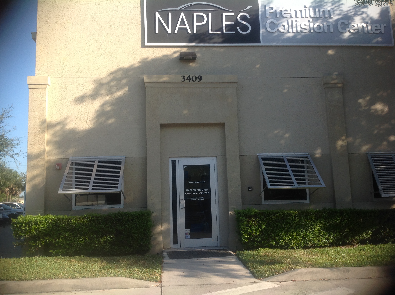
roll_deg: +1.4
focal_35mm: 35
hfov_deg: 52.7
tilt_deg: +10.4
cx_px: 198
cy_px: 148
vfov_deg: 40.6
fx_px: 399
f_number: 2.4
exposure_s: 1/864
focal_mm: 4.28
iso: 50
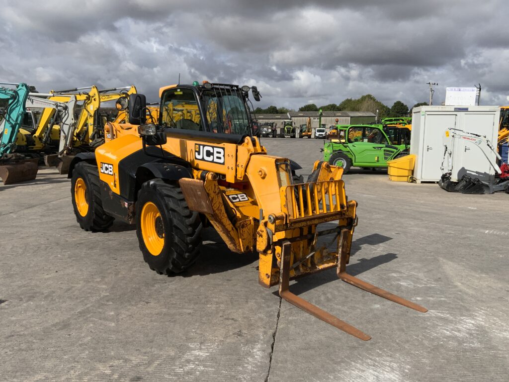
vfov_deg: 48.2
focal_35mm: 29
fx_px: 426
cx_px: 254
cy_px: 191
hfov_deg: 61.7
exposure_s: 1/2959
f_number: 1.8
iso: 16
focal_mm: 3
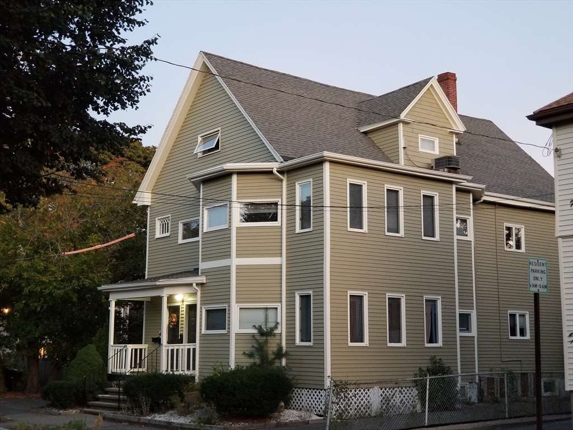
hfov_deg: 36.8
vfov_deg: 28.0
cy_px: 215
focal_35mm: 52
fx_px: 861
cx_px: 286
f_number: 2.4
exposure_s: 1/17
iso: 200
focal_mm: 6
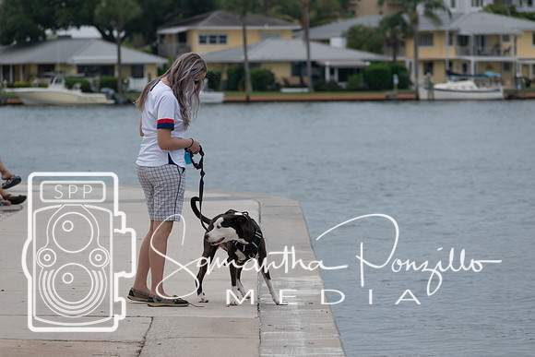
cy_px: 178
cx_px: 268
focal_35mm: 234
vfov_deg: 5.9
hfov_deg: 8.8
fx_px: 3472
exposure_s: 1/2000
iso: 250
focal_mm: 155
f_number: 5.6
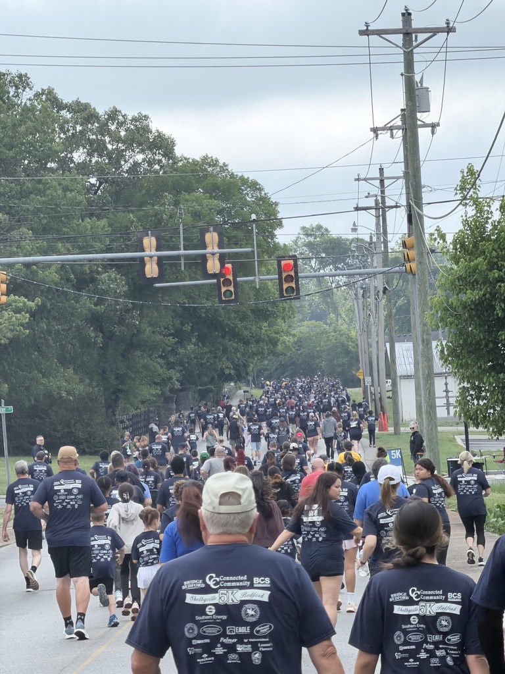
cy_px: 337
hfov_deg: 7.4
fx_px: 3890
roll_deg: +4.1
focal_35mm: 200
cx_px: 252
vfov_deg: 9.9
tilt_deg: +2.9
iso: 50
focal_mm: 16.89
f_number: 2.8
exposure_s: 1/497
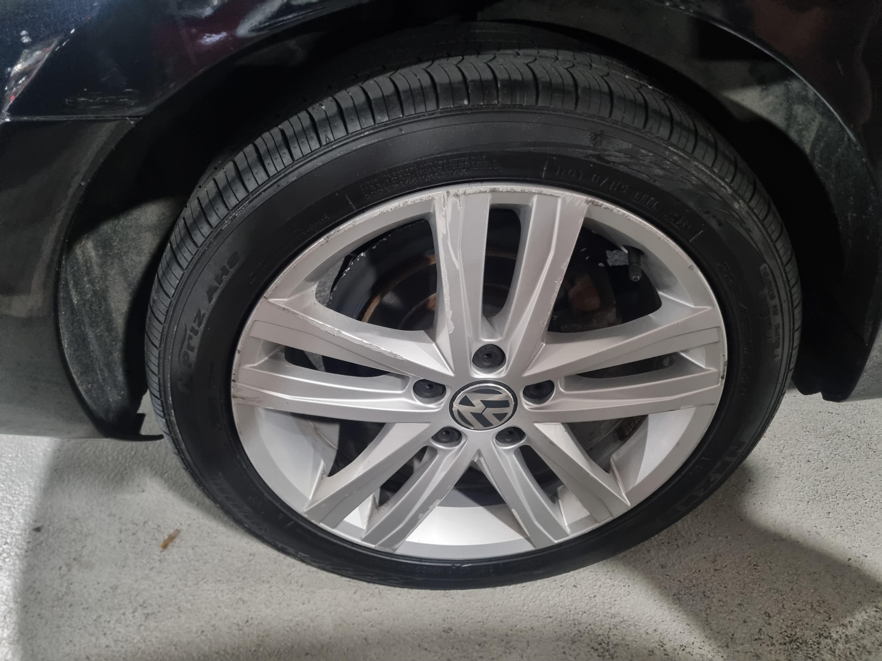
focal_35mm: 26
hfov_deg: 67.3
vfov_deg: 53.1
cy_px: 330
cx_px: 441
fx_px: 662
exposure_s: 1/24
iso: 640
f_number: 1.8
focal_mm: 5.4
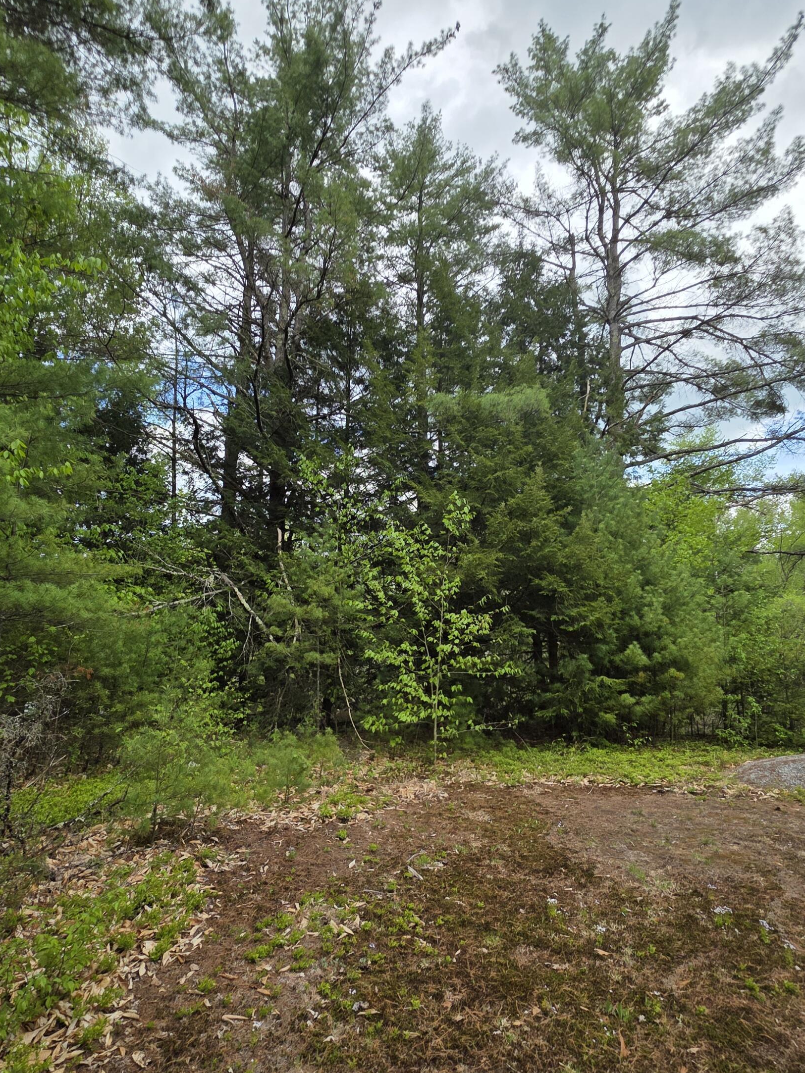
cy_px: 520
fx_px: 558
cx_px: 384
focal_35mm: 18
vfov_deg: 87.7
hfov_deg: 71.6
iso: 40
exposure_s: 1/809
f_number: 1.9
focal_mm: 2.2
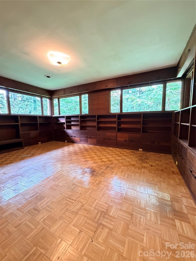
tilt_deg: -5.6
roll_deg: +0.6
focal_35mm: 14
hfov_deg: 85.7
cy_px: 130
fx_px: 106
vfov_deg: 102.1
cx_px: 98
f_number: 2.2
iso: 640
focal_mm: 2.22
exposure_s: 1/60
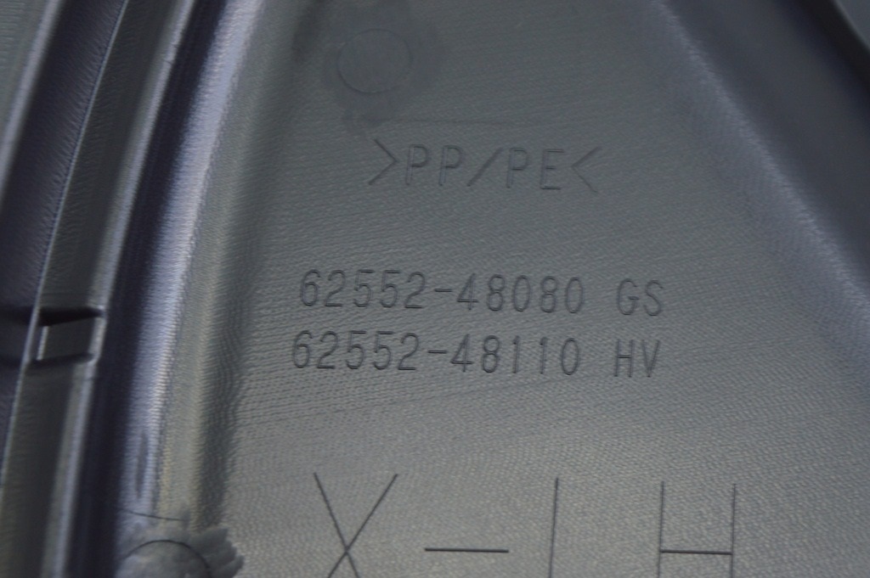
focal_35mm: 78
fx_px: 1883
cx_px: 435
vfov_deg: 17.5
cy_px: 289
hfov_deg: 26.0
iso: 400
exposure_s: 1/20
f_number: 5.6
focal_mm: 52
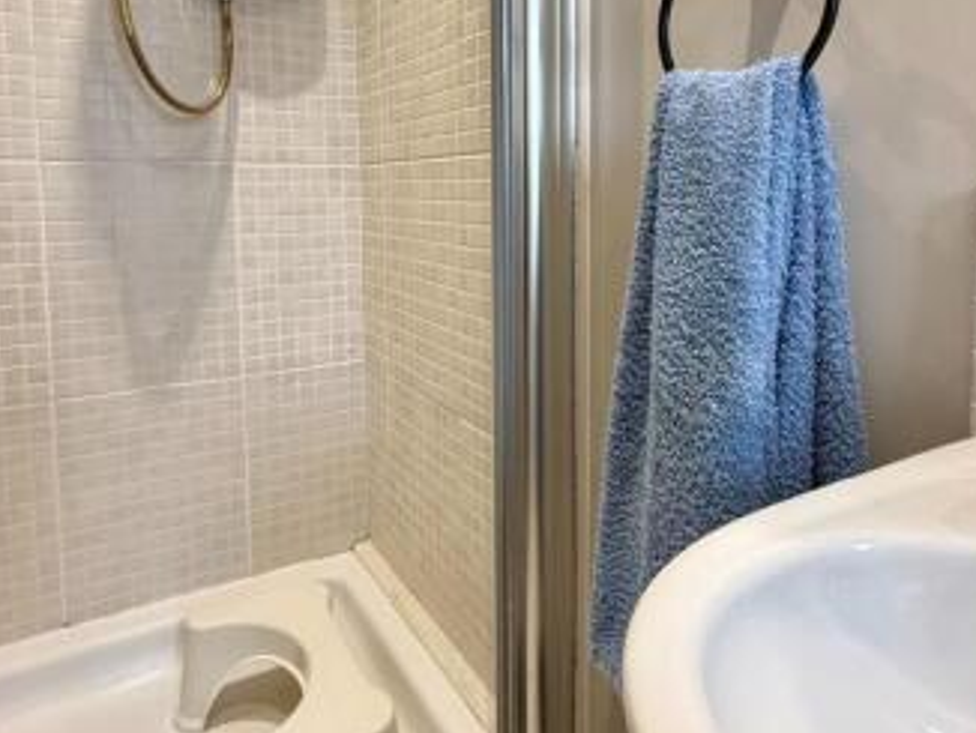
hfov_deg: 69.3
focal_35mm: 25
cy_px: 247
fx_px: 705
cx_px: 501
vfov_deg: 53.9
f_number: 2.2
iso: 160
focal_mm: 2.22
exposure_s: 1/100
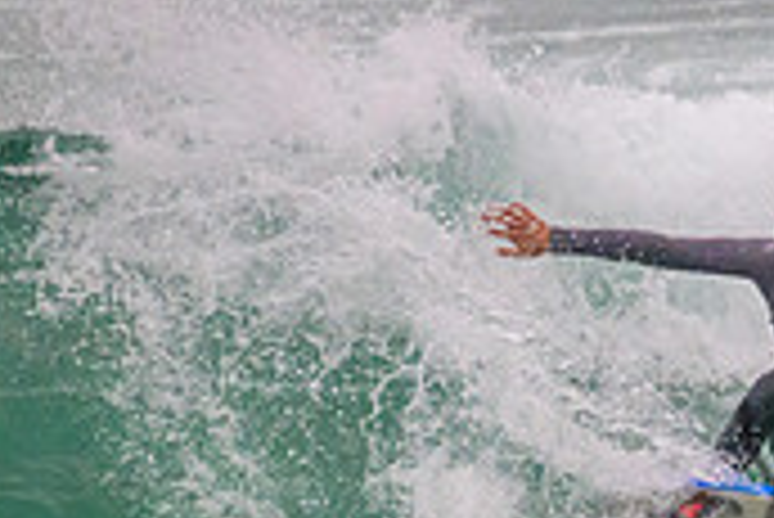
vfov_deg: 0.5
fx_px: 58011
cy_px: 435
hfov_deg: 0.8
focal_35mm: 2696
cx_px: 1202
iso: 3200
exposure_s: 1/1250
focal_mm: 800
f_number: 11
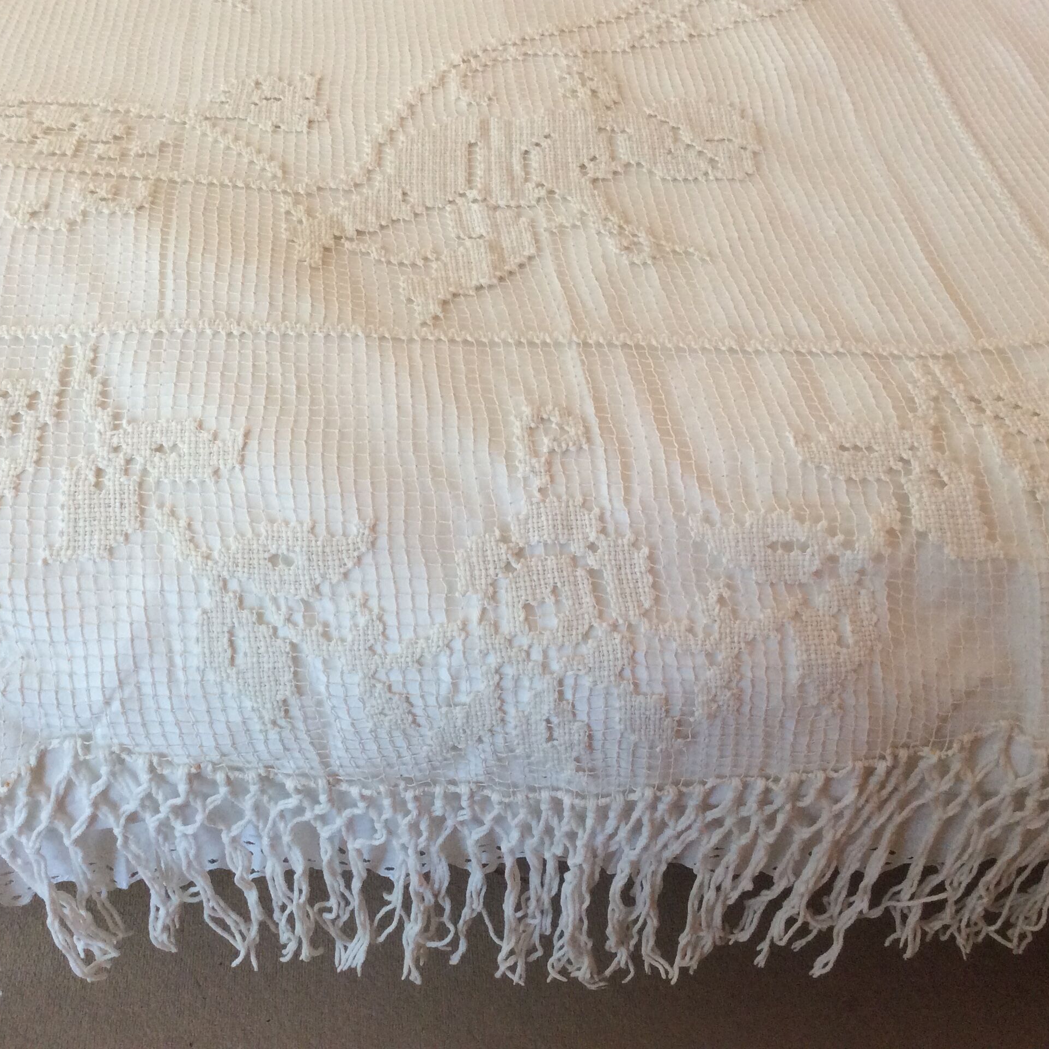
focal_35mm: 38
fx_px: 1303
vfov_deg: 43.9
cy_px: 523
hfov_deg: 43.9
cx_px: 523
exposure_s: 1/25
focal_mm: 3.3
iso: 100
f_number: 2.4
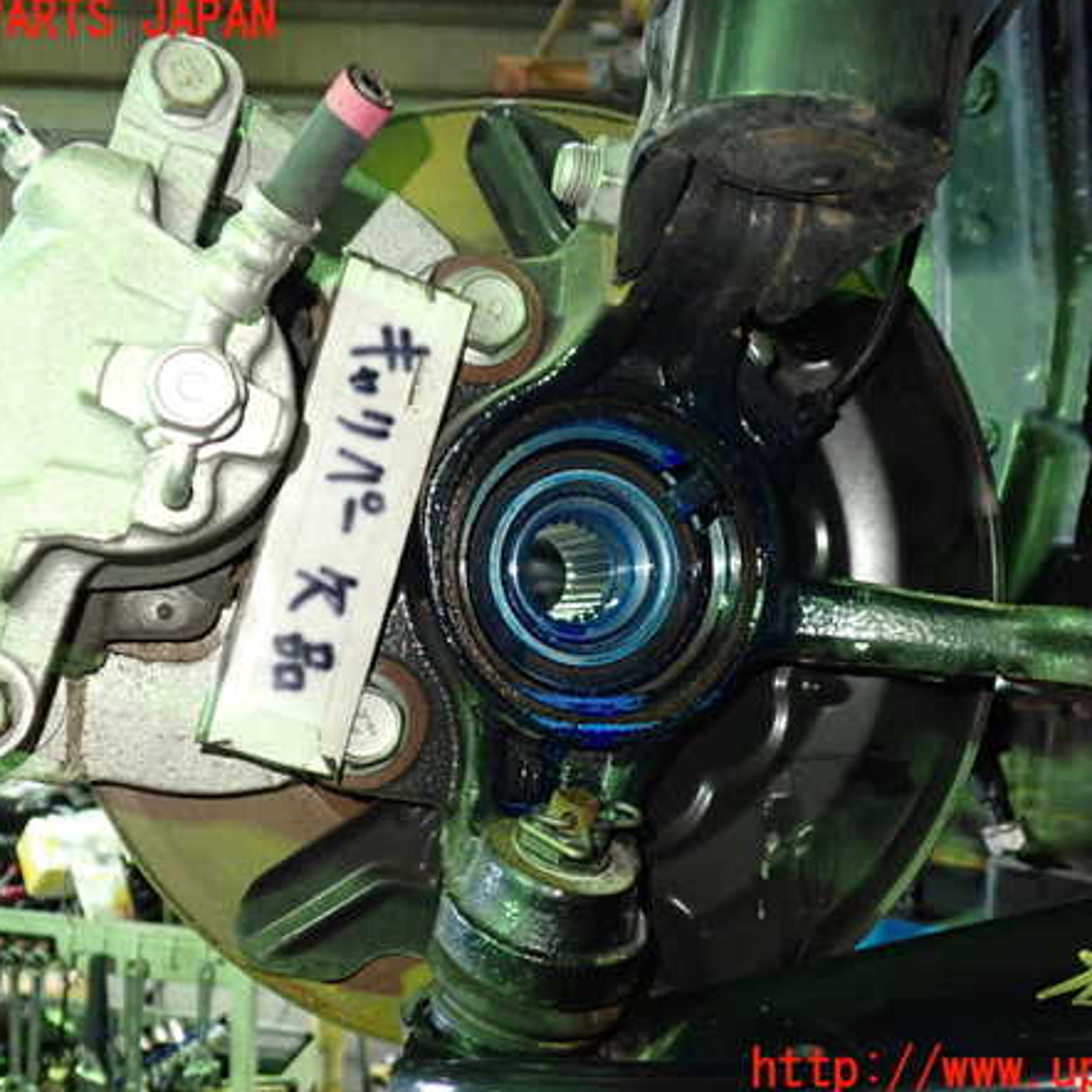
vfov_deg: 46.0
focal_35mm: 36
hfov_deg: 46.0
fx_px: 1285
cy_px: 546
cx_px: 568
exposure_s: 1/30
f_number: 2.3
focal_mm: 5.4
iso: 640
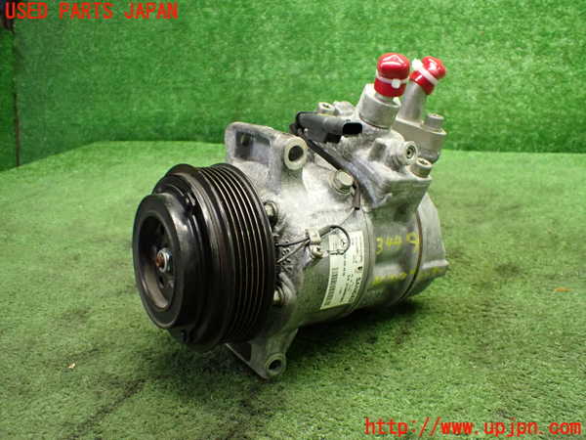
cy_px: 220
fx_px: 508
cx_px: 293
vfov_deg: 46.8
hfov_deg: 60.0
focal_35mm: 30
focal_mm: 5.4
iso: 800
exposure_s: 1/100
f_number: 2.3
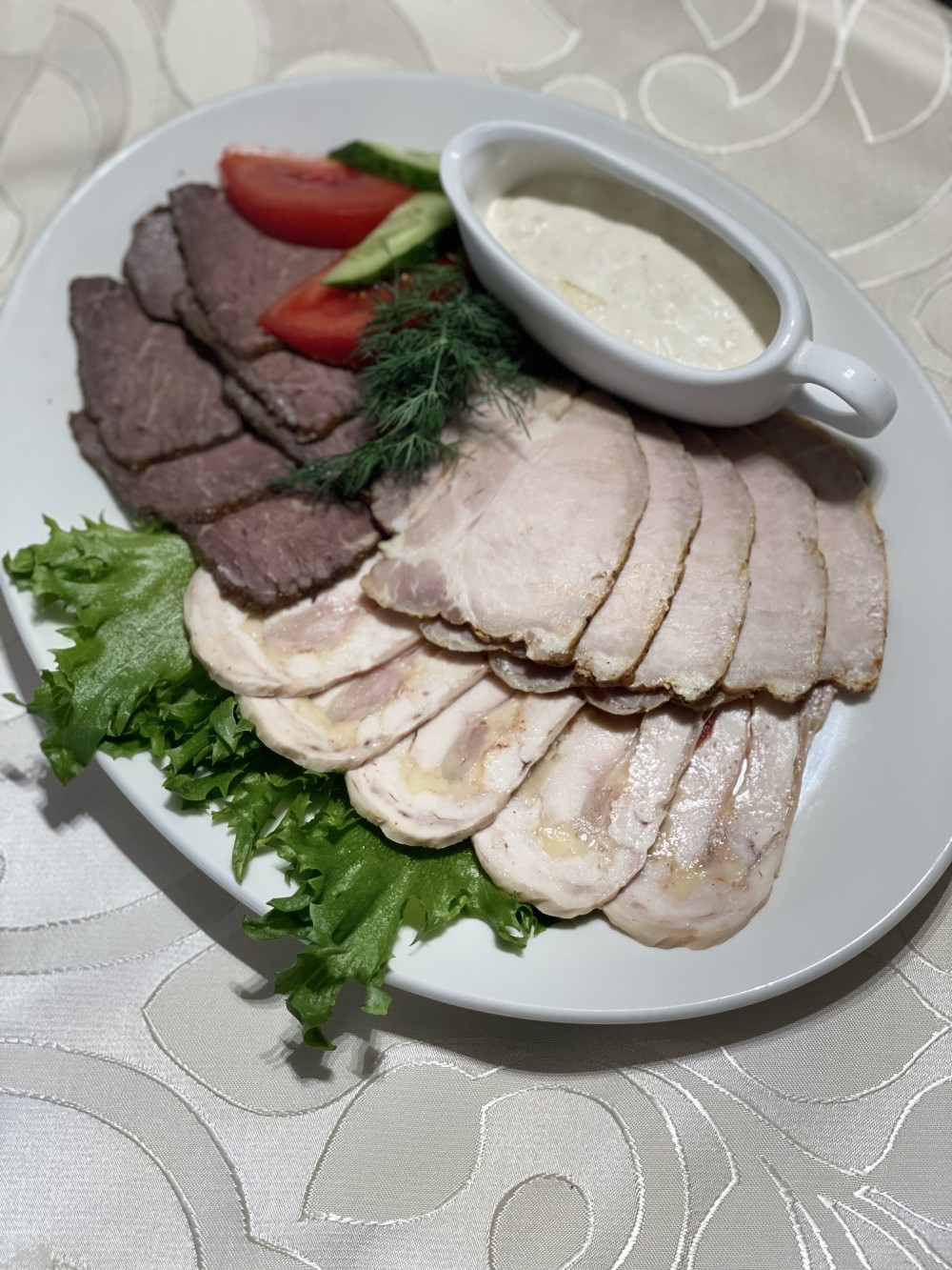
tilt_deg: -67.0
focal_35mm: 52
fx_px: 1906
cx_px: 476
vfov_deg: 36.8
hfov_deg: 28.0
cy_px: 635
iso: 125
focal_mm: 6
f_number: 2
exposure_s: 1/100
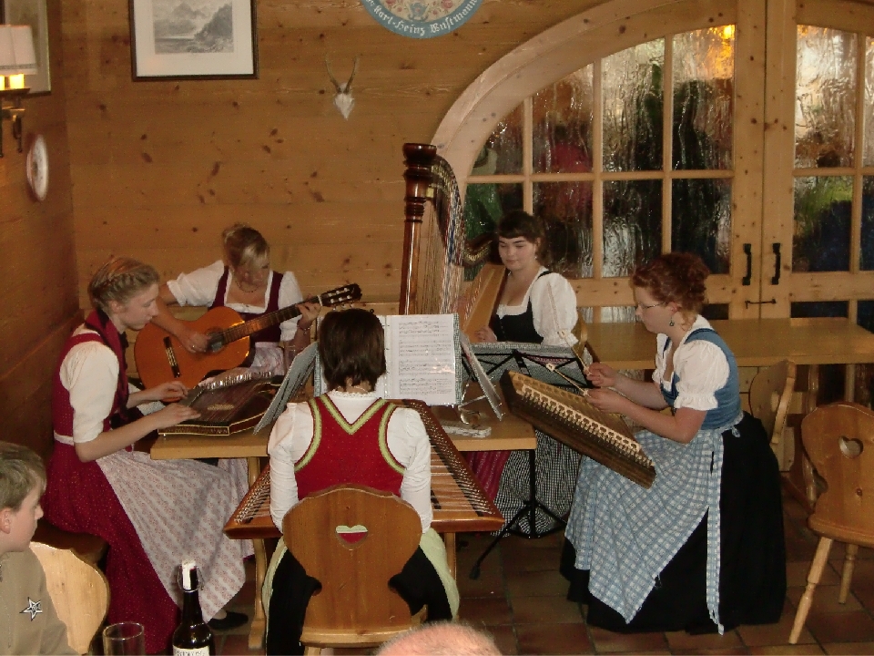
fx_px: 1389
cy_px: 328
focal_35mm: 55
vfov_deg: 26.6
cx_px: 437
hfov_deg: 34.9
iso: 400
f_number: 3.6
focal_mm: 9.8
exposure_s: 1/30
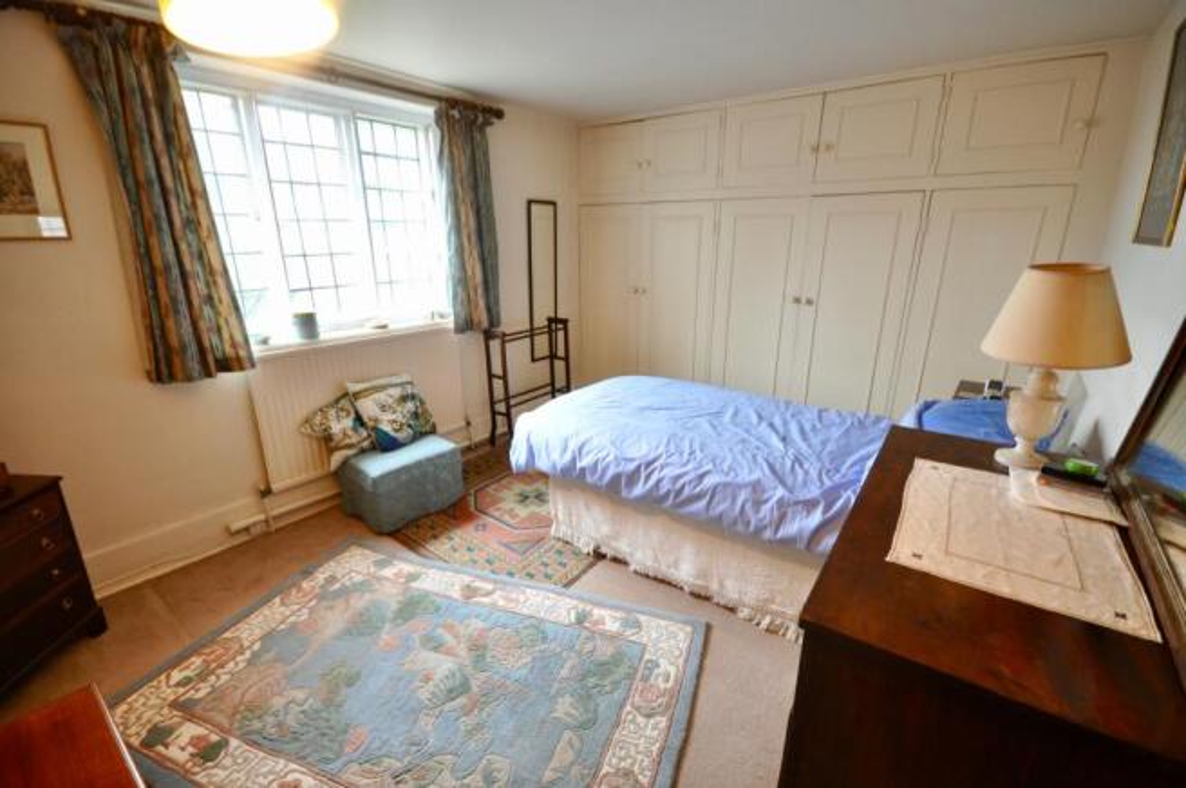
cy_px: 394
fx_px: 494
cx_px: 593
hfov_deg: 100.4
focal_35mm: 15
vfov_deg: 77.2
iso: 800
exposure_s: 1/40
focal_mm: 10
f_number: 4
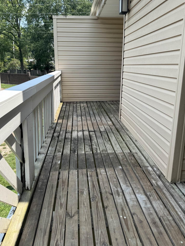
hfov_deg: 51.4
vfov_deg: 65.2
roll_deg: +0.0
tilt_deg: -13.3
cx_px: 92
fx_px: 192
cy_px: 112
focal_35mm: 27
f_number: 1.78
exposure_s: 1/2041
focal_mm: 6.76
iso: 80
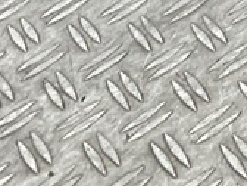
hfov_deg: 10.9
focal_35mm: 174
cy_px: -187
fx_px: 1242
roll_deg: +15.2
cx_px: 368
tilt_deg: -39.4
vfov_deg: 8.1
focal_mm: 3
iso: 40
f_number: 1.8
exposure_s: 1/120
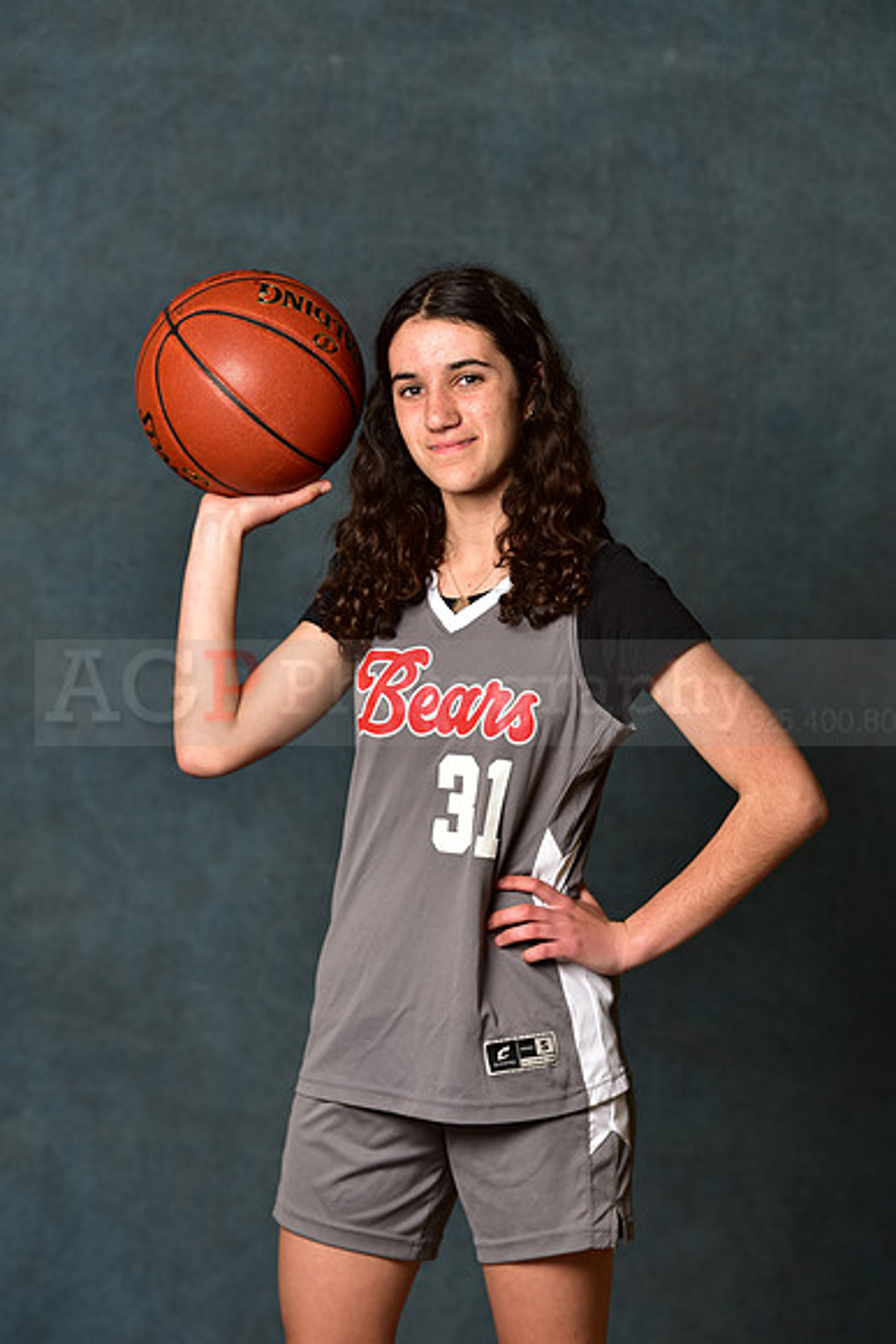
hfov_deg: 10.6
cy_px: 672
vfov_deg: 15.8
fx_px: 4850
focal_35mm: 130
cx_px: 448
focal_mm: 130
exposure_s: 1/160
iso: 200
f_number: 4.5
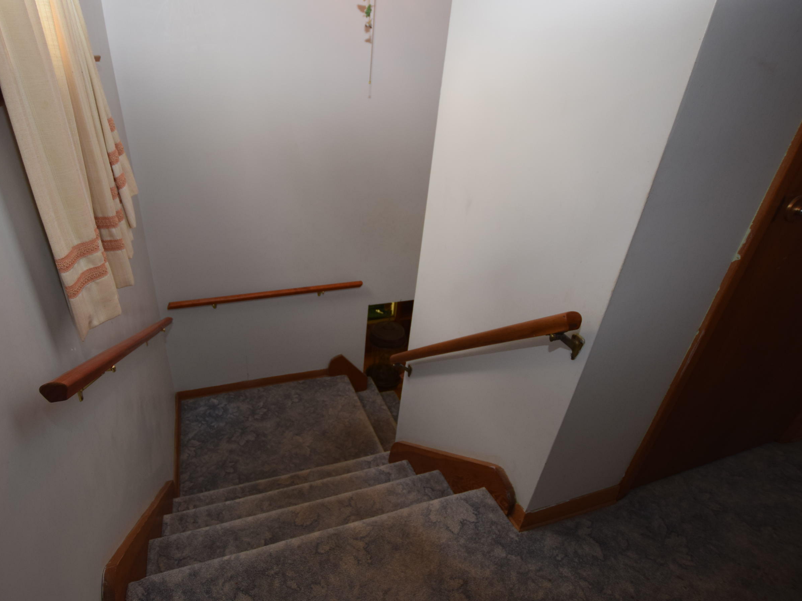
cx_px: 353
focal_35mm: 18
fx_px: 417
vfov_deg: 71.6
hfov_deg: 87.4
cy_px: 302
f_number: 3.5
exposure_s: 1/60
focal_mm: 10
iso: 450
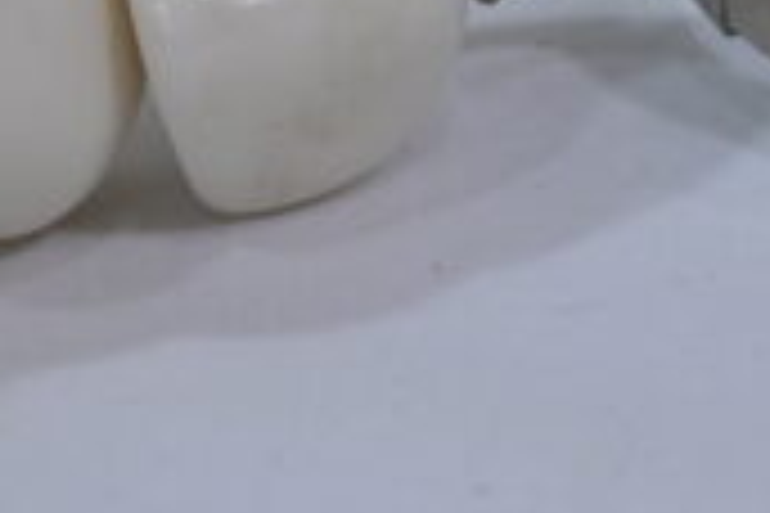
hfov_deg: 12.4
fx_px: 3529
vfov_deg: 8.2
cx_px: 554
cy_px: -101
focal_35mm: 165
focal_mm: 47
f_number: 10
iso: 640
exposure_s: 1/125
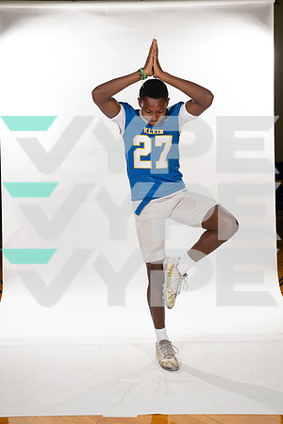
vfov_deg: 38.2
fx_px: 613
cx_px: 142
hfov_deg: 26.0
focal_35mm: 52
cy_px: 212
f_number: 7.1
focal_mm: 52
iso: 800
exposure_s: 1/320
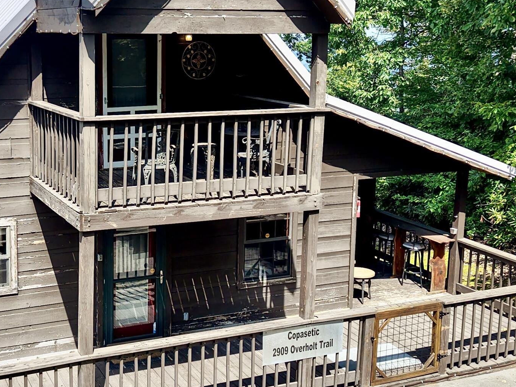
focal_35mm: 53
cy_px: 148
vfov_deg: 27.5
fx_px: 790
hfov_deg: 35.5
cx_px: 140
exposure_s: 1/5000
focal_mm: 8.67
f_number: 1.8
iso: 260
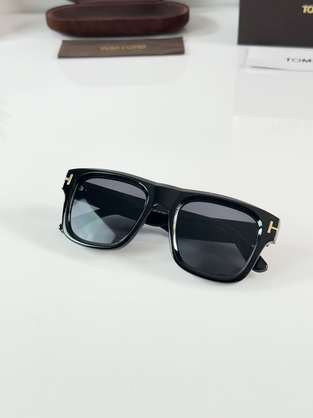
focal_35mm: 48
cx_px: 156
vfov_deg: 39.7
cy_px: 209
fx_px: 579
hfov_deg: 30.3
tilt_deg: -35.7
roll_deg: +1.9
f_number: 1.78
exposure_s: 1/100
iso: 64
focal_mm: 6.86
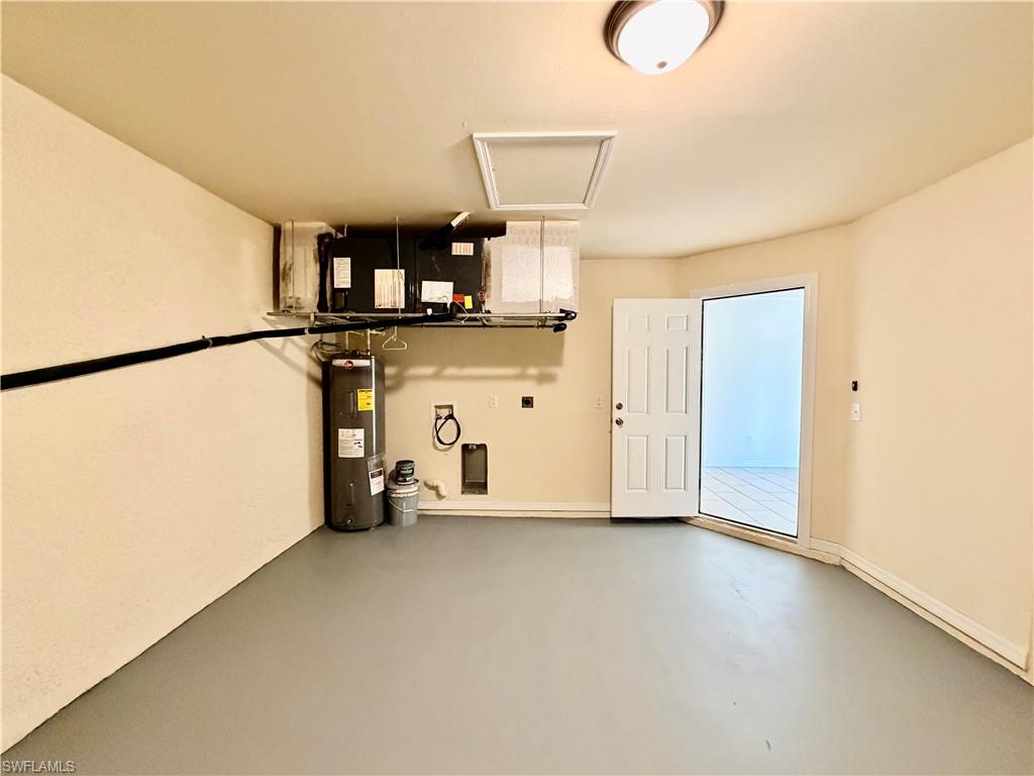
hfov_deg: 102.1
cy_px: 388
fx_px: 418
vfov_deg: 85.7
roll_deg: +0.1
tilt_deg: -2.0
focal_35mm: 14
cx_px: 517
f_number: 2.2
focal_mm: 2.22
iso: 800
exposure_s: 1/60
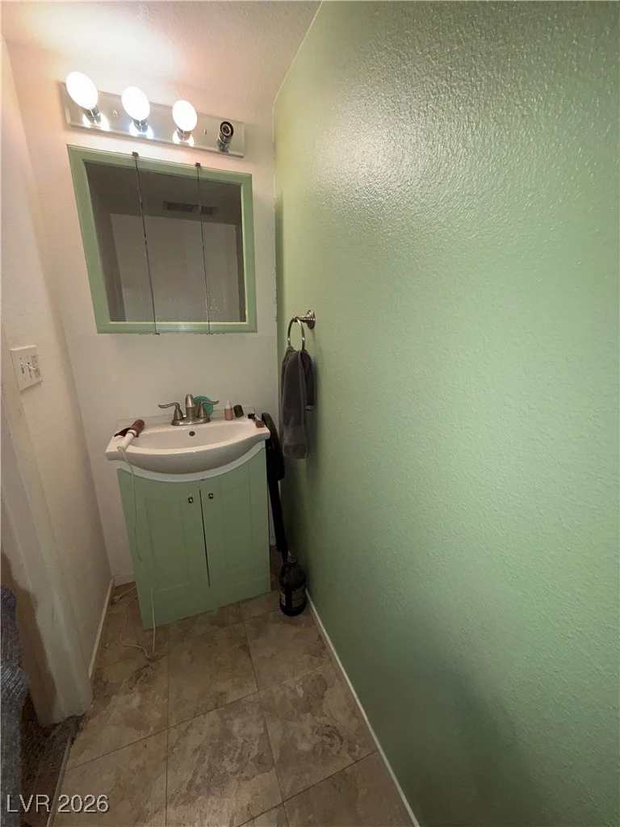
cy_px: 414
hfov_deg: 85.7
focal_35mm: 14
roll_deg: -0.6
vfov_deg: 102.1
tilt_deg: -16.4
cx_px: 310
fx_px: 334
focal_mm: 2.22
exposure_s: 1/70
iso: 80
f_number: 2.2
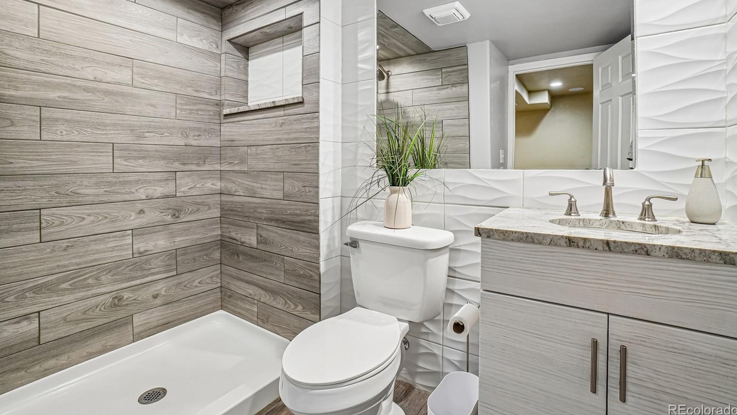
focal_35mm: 16
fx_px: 313
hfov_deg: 99.4
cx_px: 369
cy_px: 169
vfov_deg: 66.6
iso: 400
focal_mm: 10
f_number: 8
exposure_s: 1/13
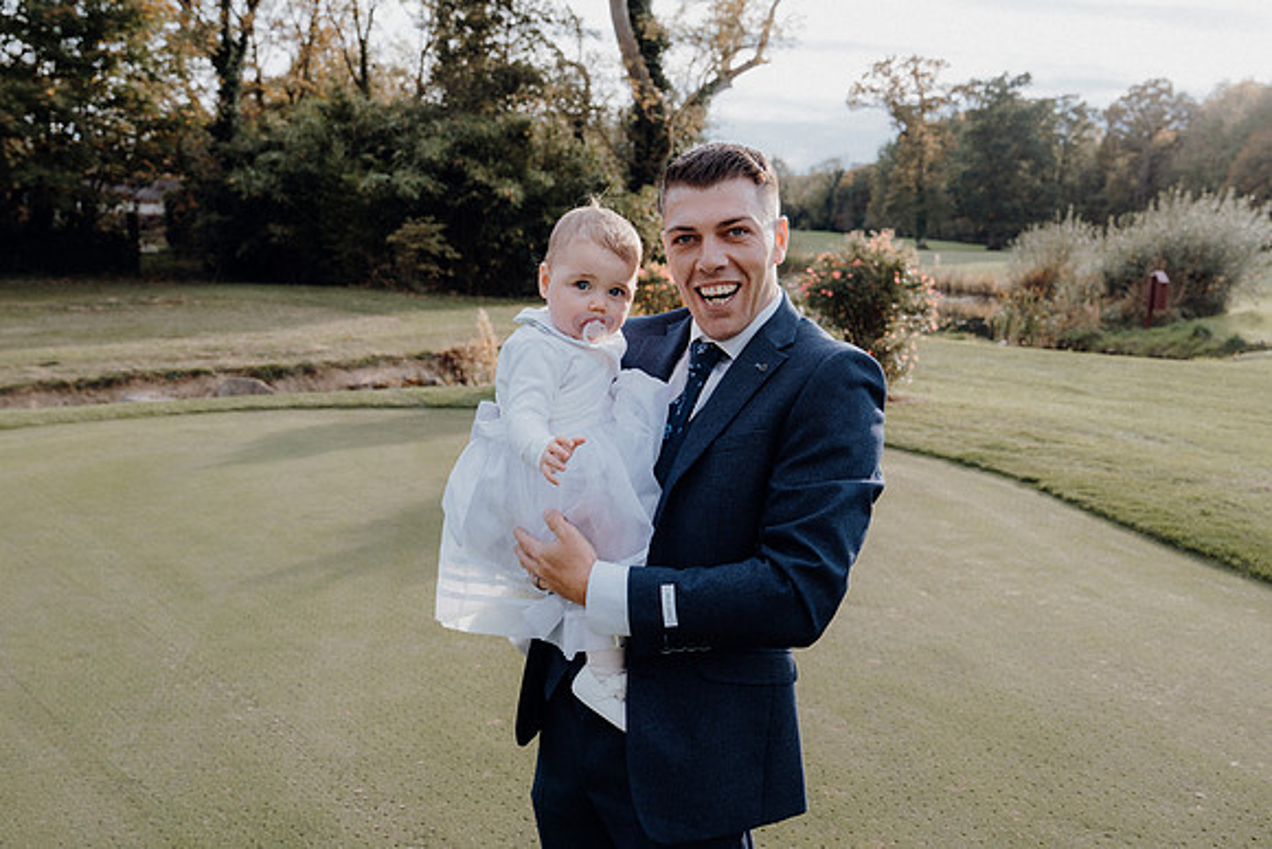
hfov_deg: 57.2
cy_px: 424
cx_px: 636
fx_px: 1166
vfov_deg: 40.0
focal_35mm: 33
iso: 160
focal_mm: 33
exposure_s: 1/160
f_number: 5
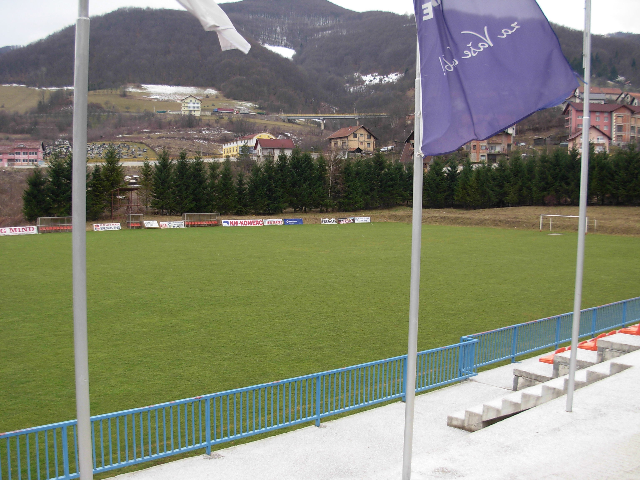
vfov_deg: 37.7
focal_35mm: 38
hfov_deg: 49.0
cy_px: 240
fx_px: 703
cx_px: 320
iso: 79
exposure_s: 1/181
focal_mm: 6.3
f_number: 2.9
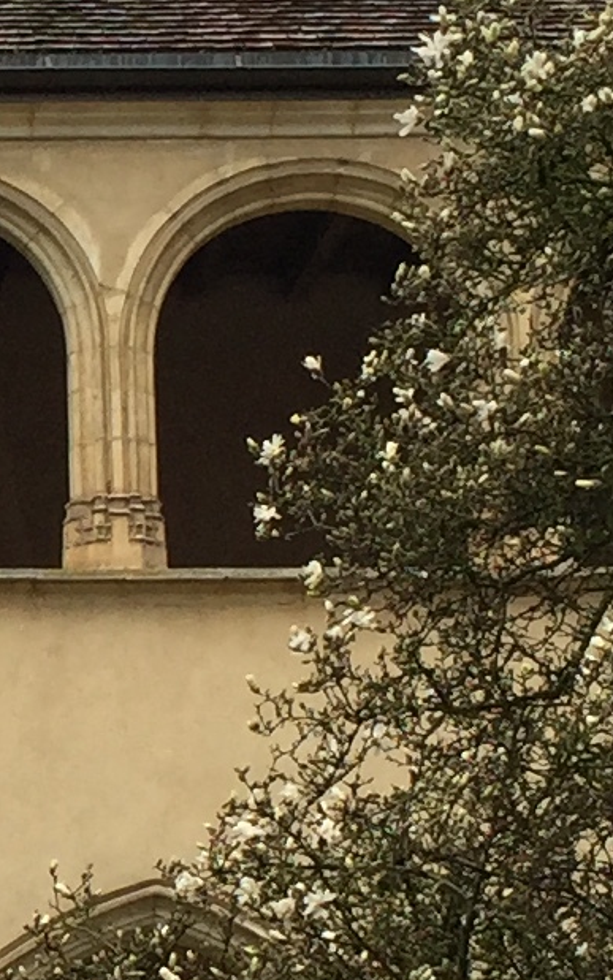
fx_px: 4329
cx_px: -635
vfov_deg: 12.9
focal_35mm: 162
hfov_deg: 7.7
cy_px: 760
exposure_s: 1/599
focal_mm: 4.15
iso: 32
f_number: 2.2
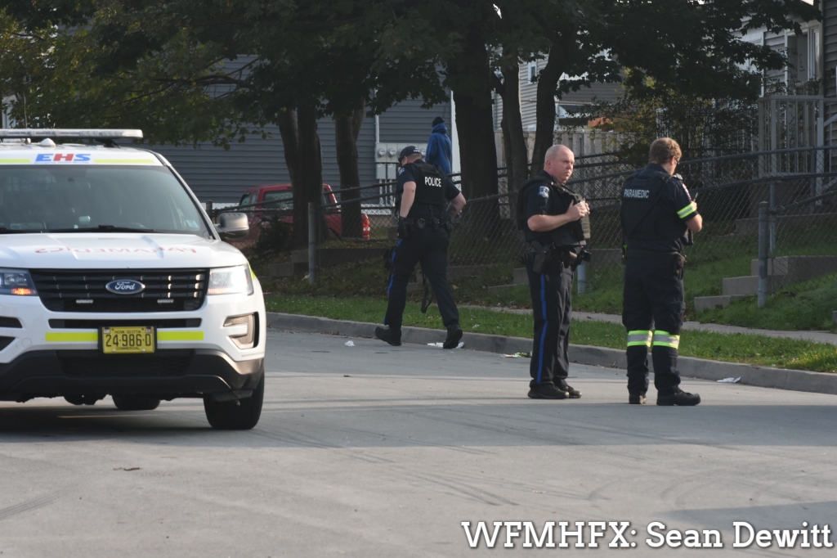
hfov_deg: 8.3
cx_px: 418
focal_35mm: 248
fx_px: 5752
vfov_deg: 5.5
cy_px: 279
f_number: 8
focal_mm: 165
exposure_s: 1/400
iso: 500
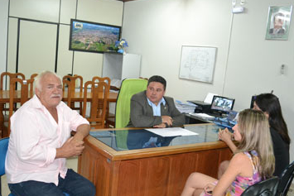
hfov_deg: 50.7
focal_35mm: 38
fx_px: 310
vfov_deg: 35.0
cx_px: 143
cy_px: 112
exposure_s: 1/60
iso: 2200
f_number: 3.8
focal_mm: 20
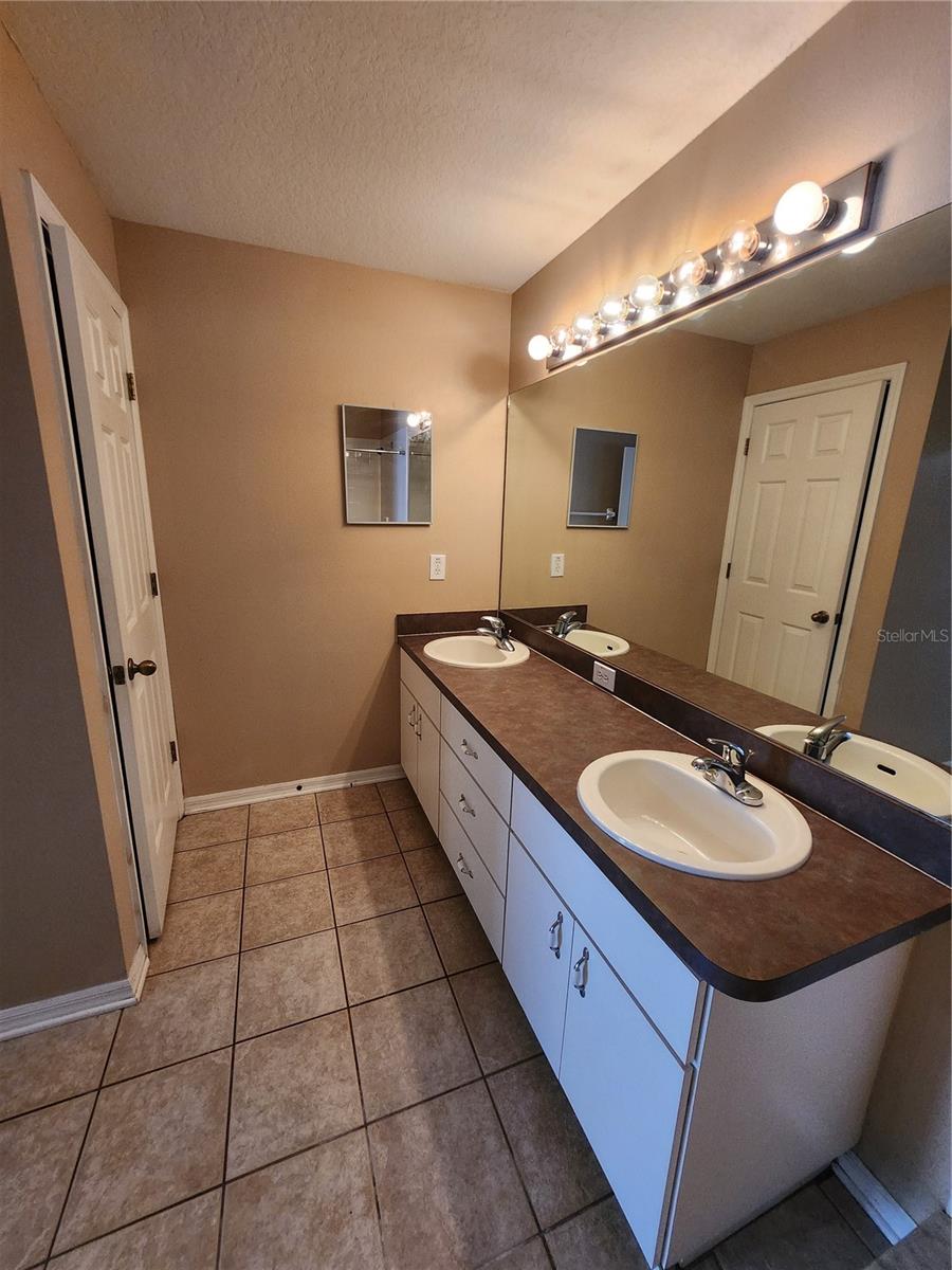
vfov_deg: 106.2
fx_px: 477
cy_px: 635
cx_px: 476
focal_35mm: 13
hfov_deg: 89.9
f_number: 2.2
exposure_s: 1/60
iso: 125
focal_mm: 1.74
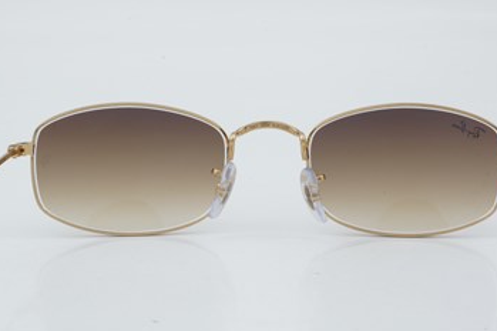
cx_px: 268
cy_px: 164
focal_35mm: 95
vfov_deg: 14.4
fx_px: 1304
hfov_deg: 21.6
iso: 100
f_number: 29
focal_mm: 55
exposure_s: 1/4
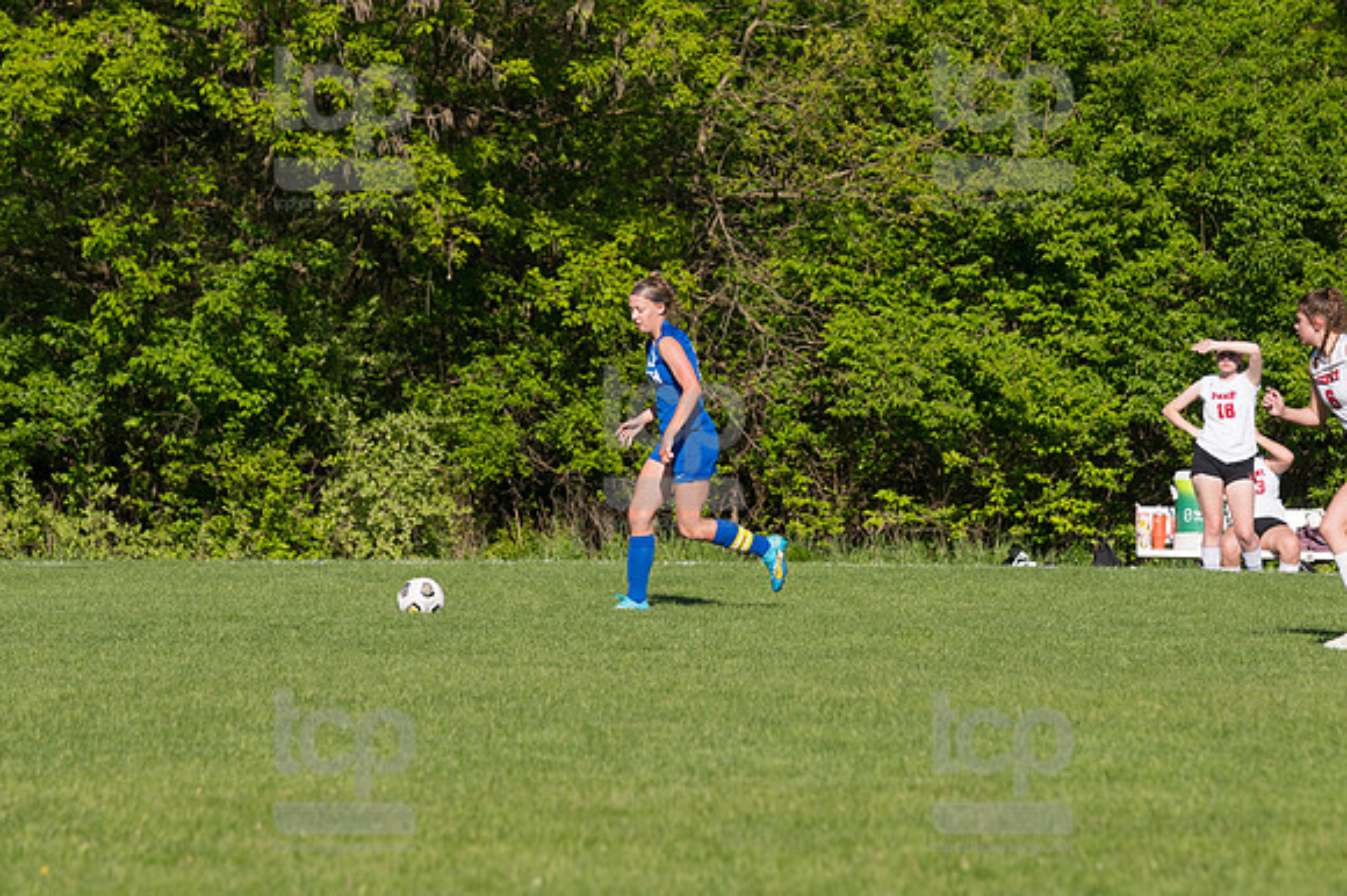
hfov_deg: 6.9
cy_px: 448
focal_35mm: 300
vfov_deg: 4.6
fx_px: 11218
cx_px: 674
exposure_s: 1/1600
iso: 250
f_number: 5.6
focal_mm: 200
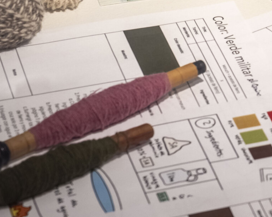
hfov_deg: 8.0
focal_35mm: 236
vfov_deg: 6.5
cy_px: -3
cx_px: 440
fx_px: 1900
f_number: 5.6
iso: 400
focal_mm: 50
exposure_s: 1/125
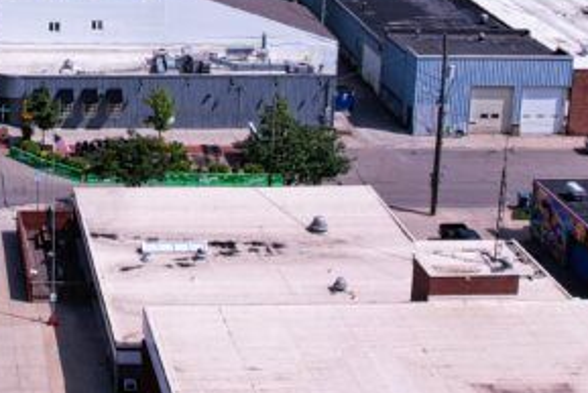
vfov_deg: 16.6
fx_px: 1275
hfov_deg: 24.2
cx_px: -63
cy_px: -117
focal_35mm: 78
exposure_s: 1/100
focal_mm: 8.38
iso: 100
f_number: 2.8
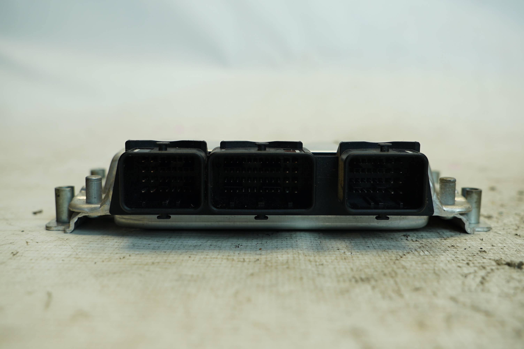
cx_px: 262
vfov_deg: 34.1
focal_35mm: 39
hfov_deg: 49.6
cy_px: 174
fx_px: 567
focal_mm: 26
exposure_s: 1/60
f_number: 4
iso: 160
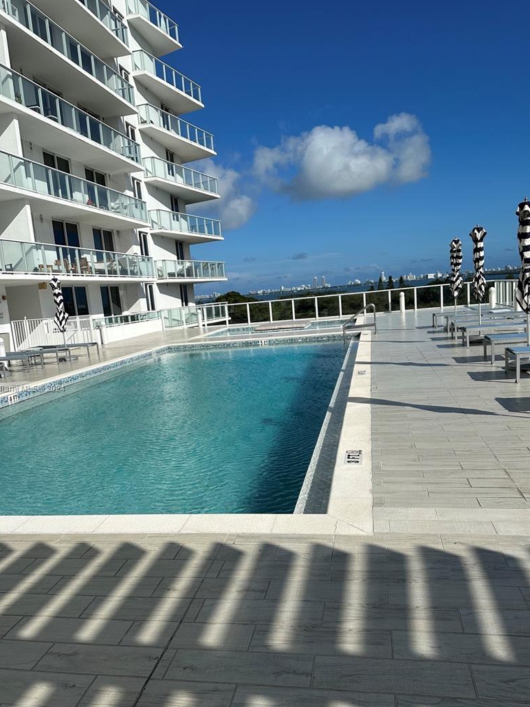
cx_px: 248
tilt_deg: -6.6
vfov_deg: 63.3
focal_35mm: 28
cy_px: 389
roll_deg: +3.7
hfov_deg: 49.7
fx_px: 572
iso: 80
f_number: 1.78
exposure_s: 1/12048
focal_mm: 6.86
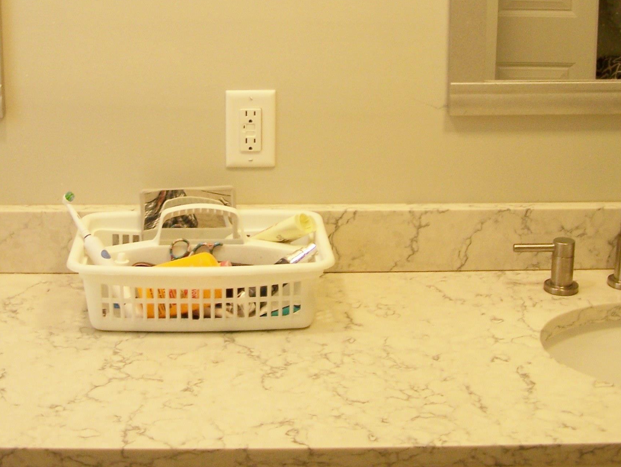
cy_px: 97
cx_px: 239
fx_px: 1131
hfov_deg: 30.6
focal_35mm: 63
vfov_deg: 23.0
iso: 80
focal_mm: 6.3
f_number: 2.8
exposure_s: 1/40
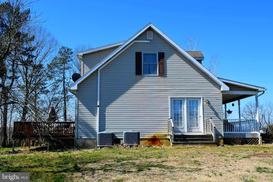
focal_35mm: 42
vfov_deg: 31.9
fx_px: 318
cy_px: 91
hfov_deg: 46.4
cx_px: 136
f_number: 10
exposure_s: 1/400
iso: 200
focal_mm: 28
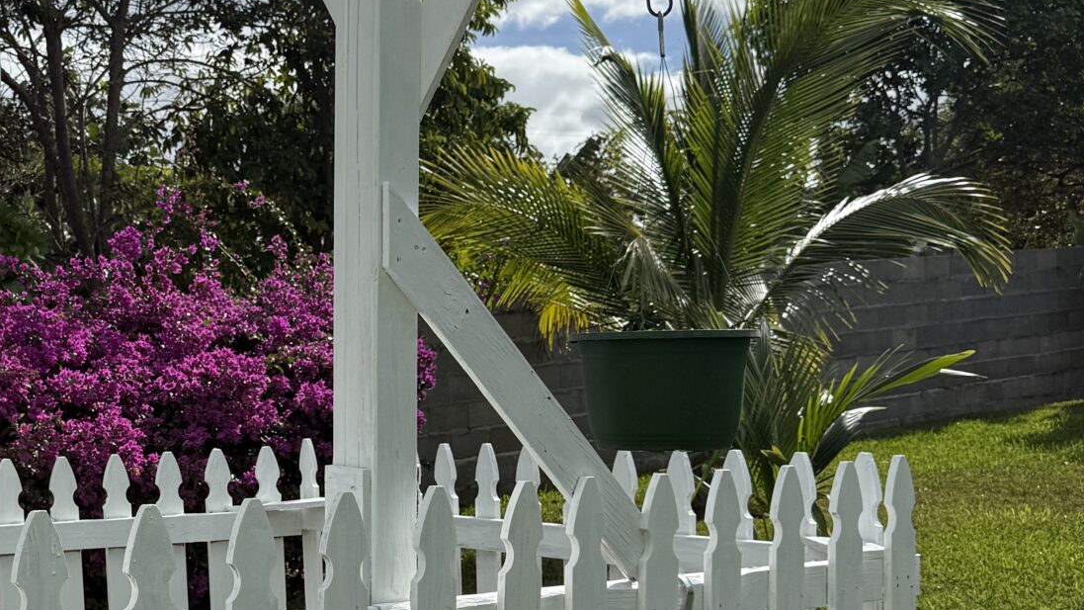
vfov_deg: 19.7
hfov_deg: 33.1
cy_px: 417
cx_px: 182
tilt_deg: -0.1
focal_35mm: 61
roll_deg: +0.0
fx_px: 1753
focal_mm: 6.76
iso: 80
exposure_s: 1/9091
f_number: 1.78
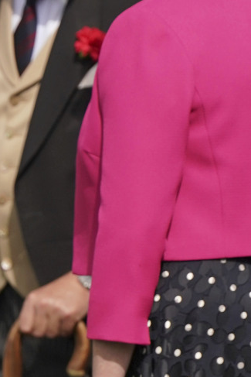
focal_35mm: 721
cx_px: -190
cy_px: 455
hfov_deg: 1.9
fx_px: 7535
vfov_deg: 2.9
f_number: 5
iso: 400
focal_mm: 195
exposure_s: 1/3200
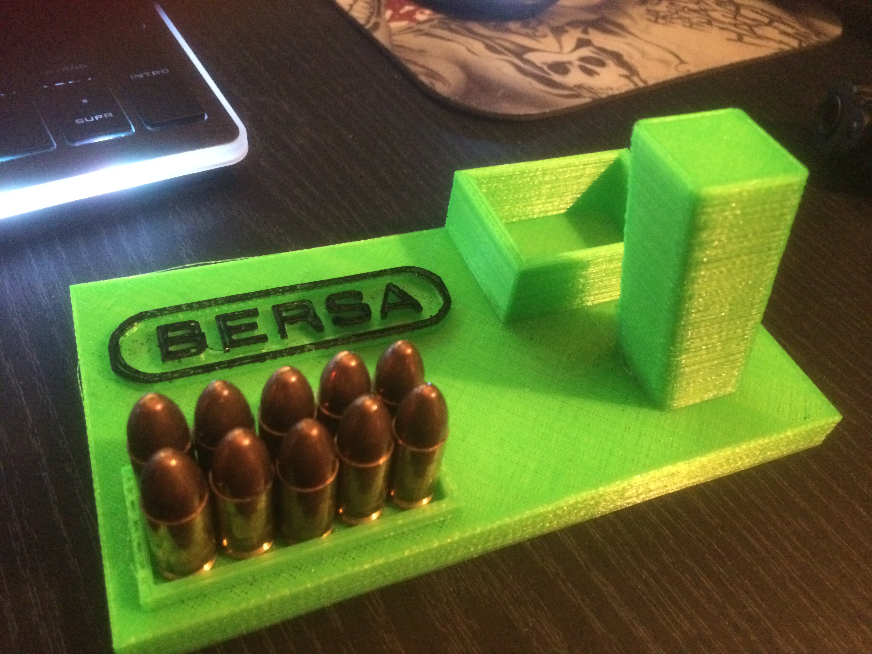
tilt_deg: -46.7
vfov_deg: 48.2
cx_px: 436
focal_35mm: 29
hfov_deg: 61.7
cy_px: 327
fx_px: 731
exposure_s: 1/17
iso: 500
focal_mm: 4.15
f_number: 2.2
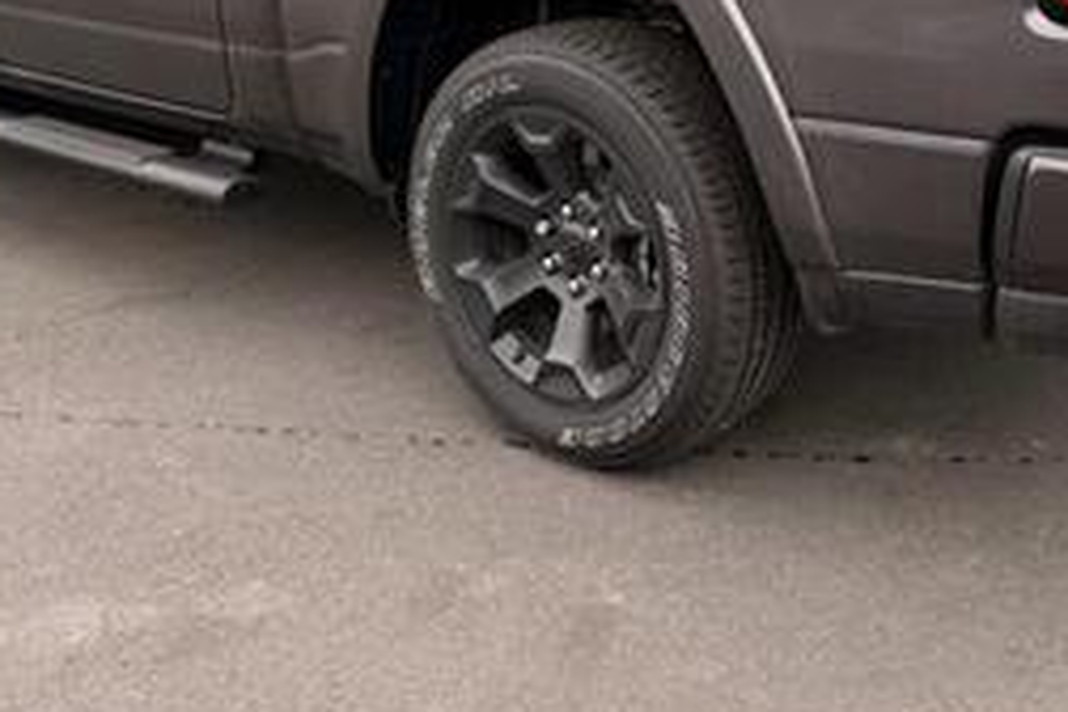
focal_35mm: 50
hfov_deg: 39.5
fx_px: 1483
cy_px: 8
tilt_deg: -5.0
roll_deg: -1.9
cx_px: 615
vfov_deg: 25.7
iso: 100
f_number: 1.78
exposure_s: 1/414
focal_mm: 6.76
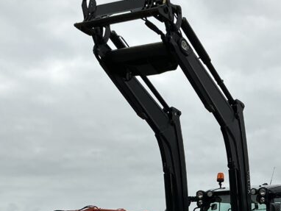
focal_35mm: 75
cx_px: 265
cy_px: 207
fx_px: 609
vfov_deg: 19.2
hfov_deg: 25.0
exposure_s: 1/2320
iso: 25
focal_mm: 3
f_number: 1.8
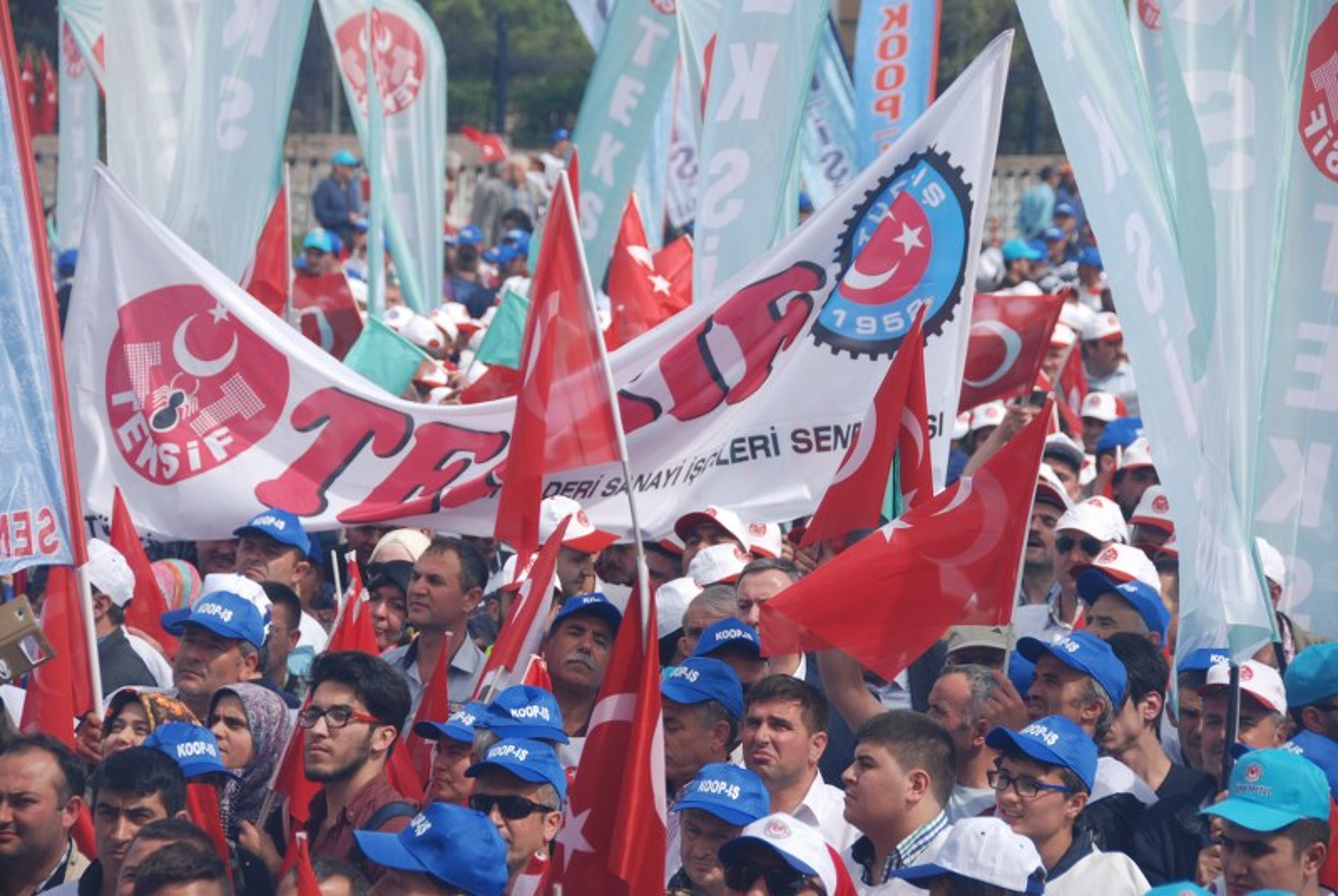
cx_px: 669
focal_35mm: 142
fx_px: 5304
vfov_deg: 9.7
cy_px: 448
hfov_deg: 14.4
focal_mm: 95
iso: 125
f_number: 5.6
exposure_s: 1/500
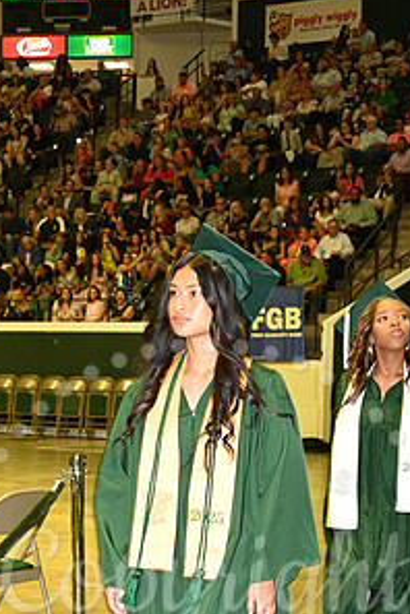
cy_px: 585
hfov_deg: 16.7
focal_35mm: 82
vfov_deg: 23.9
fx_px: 1401
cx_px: 205
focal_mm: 42
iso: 1600
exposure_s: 1/60
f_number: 5.6
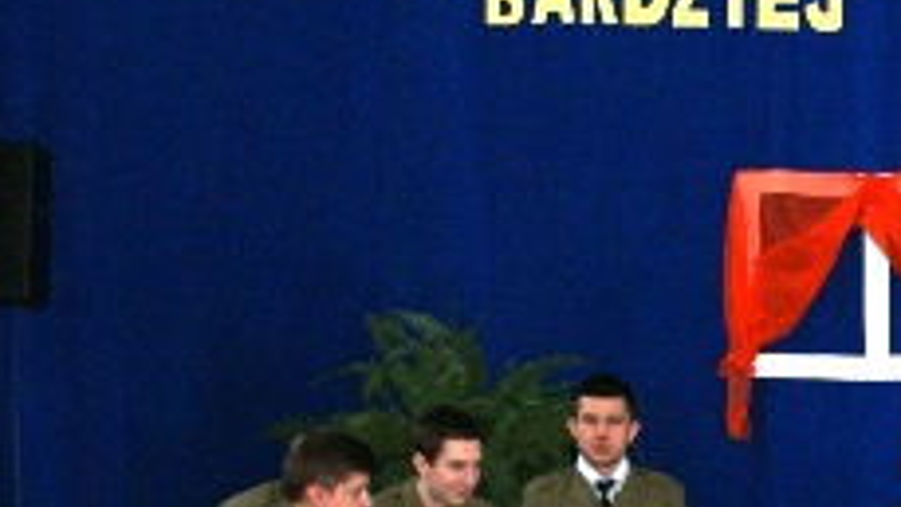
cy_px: 529
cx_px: 1251
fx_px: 3668
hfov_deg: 13.4
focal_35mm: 153
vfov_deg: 7.9
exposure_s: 1/60
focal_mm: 35
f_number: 5.6
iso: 400
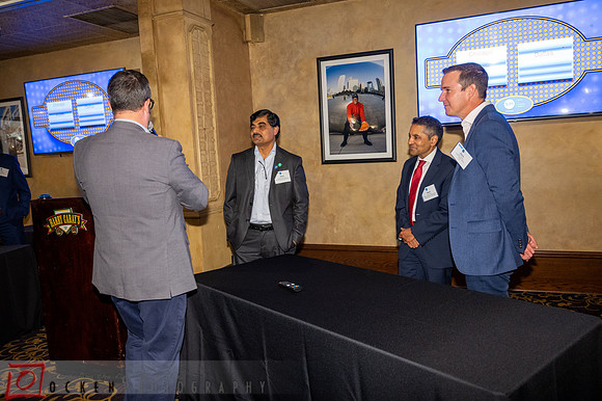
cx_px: 301
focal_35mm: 29
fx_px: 485
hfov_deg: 63.7
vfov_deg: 44.9
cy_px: 200
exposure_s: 1/100
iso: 2500
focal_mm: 29
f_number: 4
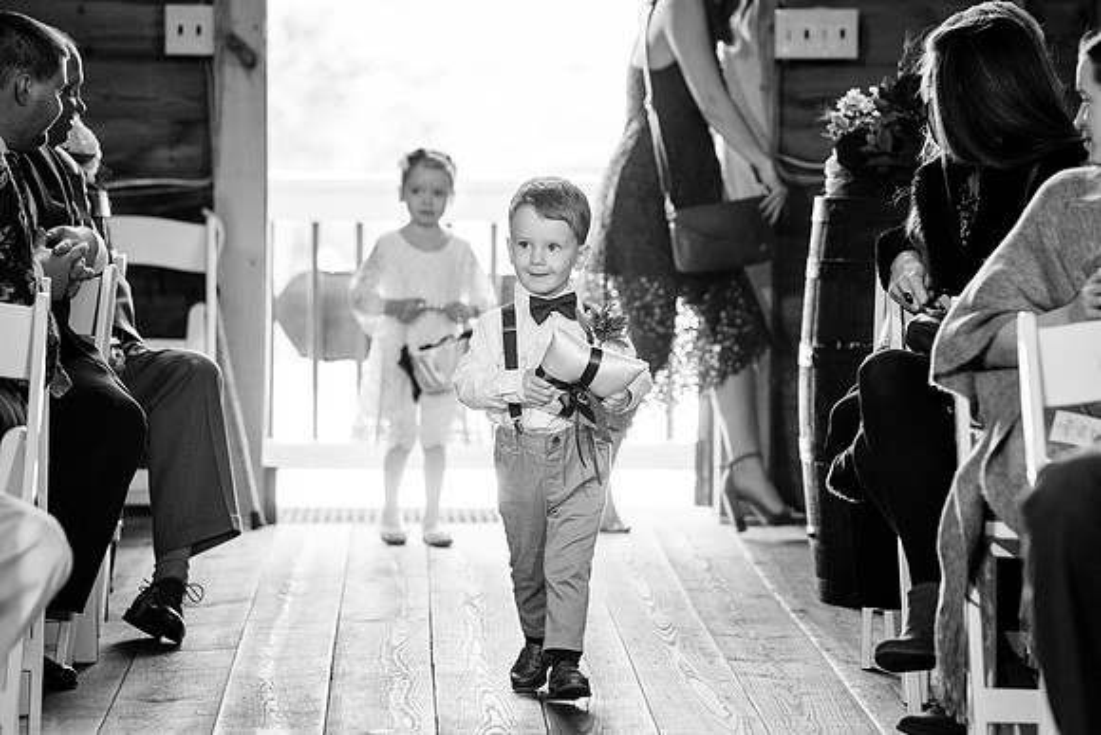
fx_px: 5429
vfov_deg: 7.7
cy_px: 385
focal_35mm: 177
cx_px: 593
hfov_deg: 11.6
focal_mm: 159
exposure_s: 1/200
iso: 2000
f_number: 4
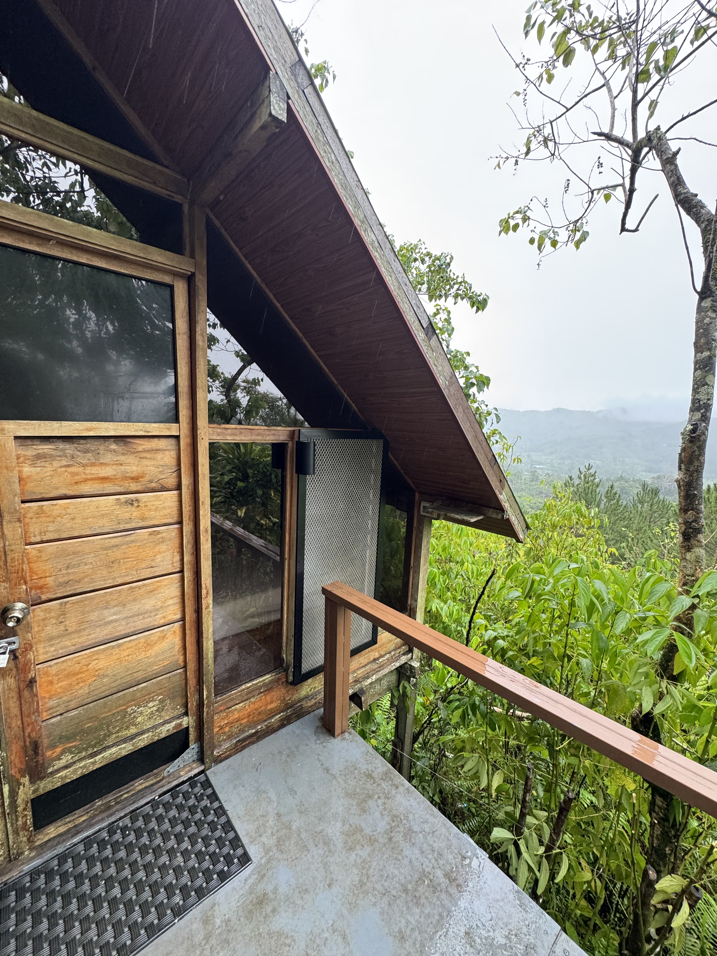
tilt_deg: -8.2
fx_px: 387
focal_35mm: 14
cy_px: 478
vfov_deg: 102.1
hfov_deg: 85.7
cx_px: 358
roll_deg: -2.8
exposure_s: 1/99
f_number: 2.2
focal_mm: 2.22
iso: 200
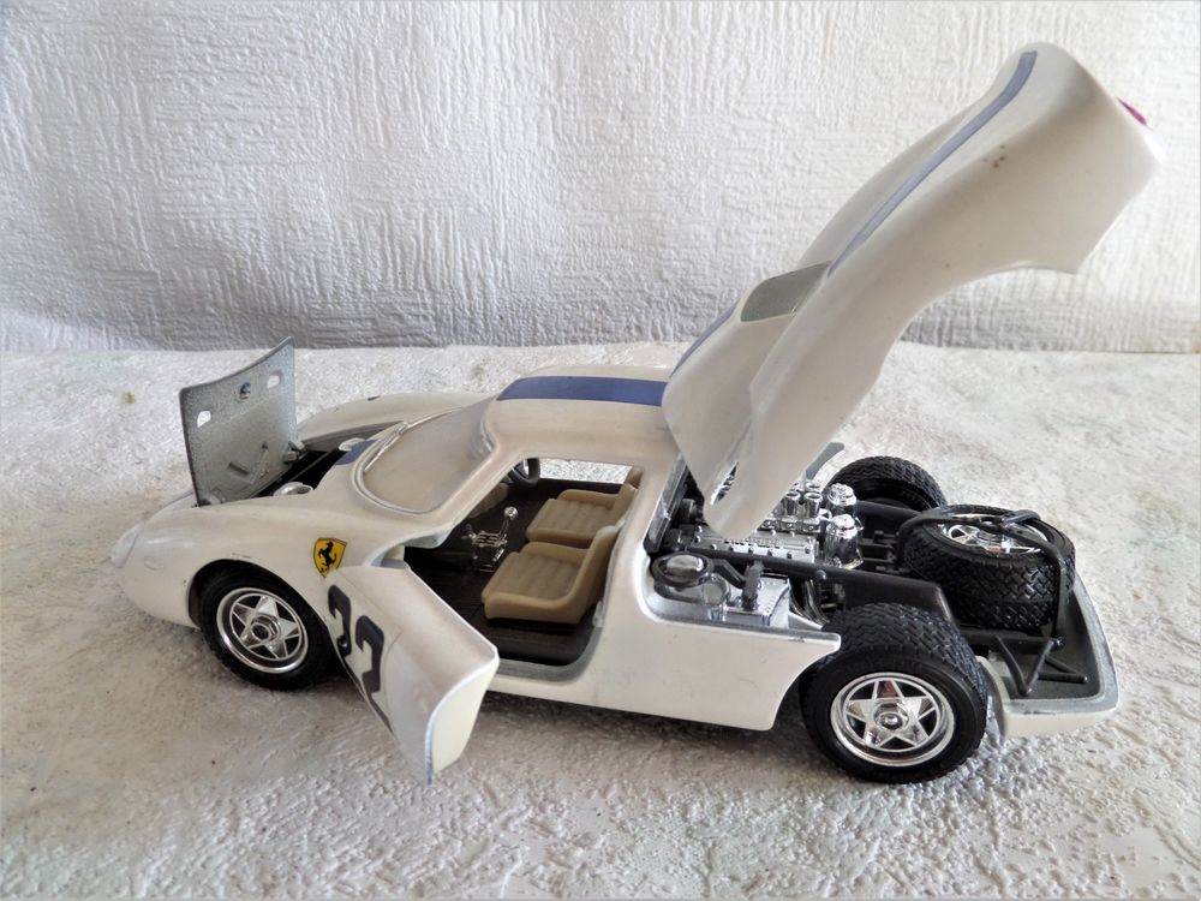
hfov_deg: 71.6
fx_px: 833
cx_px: 600
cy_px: 450
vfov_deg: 56.8
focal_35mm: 24
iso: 320
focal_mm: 4
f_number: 3.2
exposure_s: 1/30
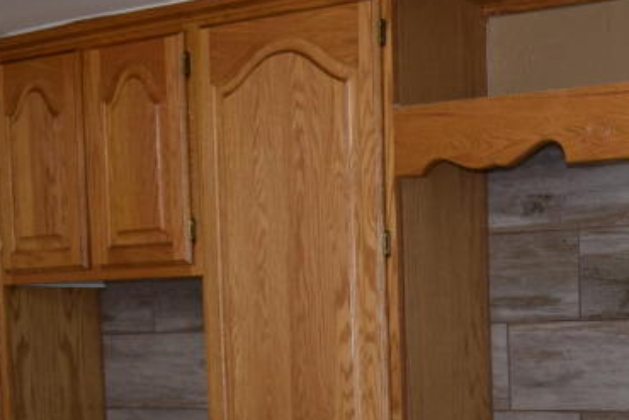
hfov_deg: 21.9
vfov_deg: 15.5
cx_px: 806
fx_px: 1468
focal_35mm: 84
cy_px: 549
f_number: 4.5
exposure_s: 1/80
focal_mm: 18
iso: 800
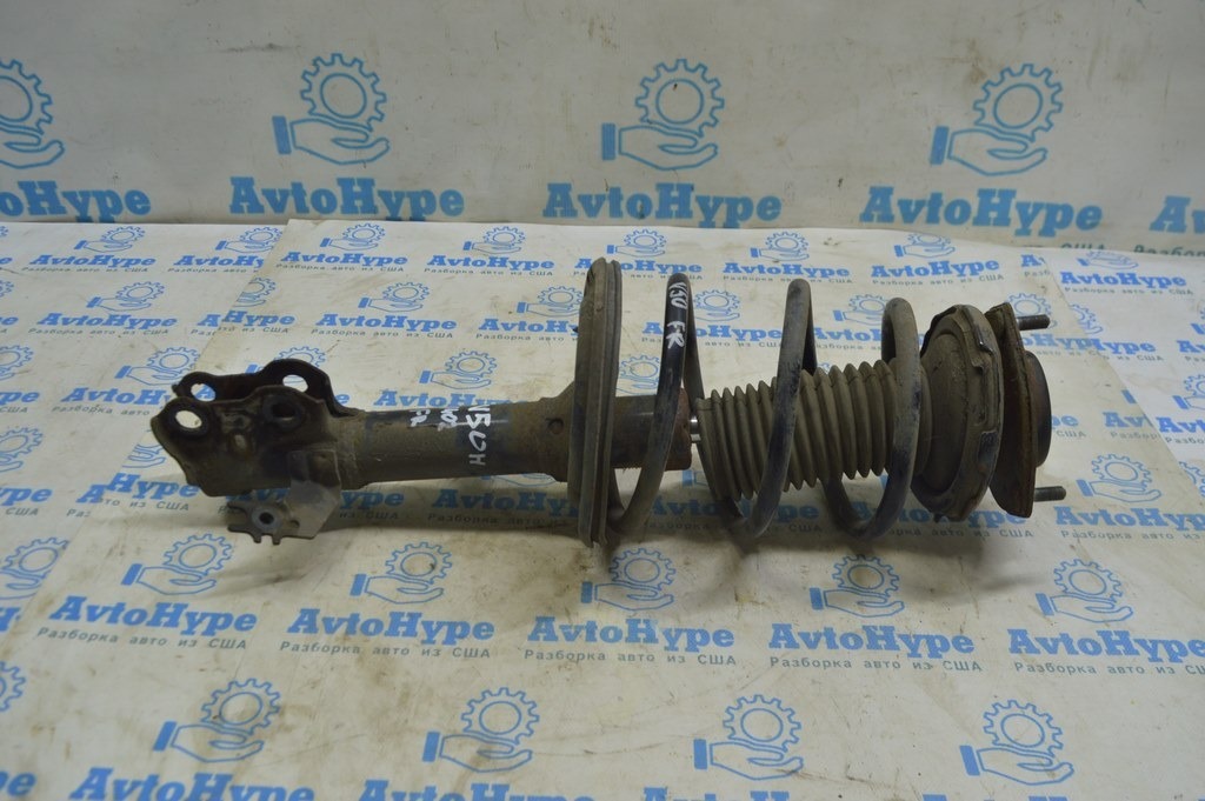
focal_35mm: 32
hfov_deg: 59.5
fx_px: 1054
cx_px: 602
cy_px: 400
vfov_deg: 41.6
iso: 400
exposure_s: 1/40
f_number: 5.6
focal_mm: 21
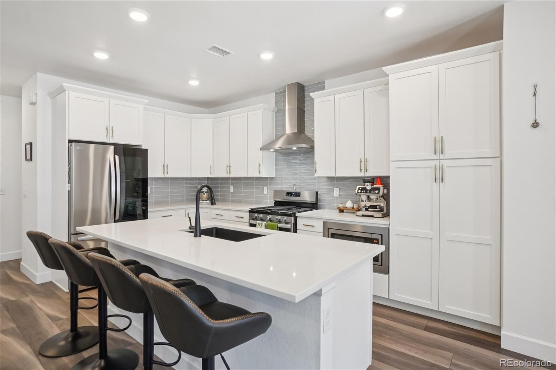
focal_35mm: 18
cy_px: 185
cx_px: 278
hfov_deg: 90.0
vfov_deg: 67.4
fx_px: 278
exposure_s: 1/15
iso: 400
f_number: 8
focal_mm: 12
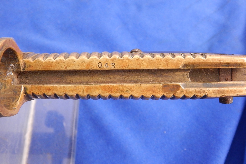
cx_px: 124
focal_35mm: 36
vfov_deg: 36.9
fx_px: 246
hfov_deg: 53.1
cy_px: 77
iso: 400
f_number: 3.3
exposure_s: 1/10
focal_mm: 6.1
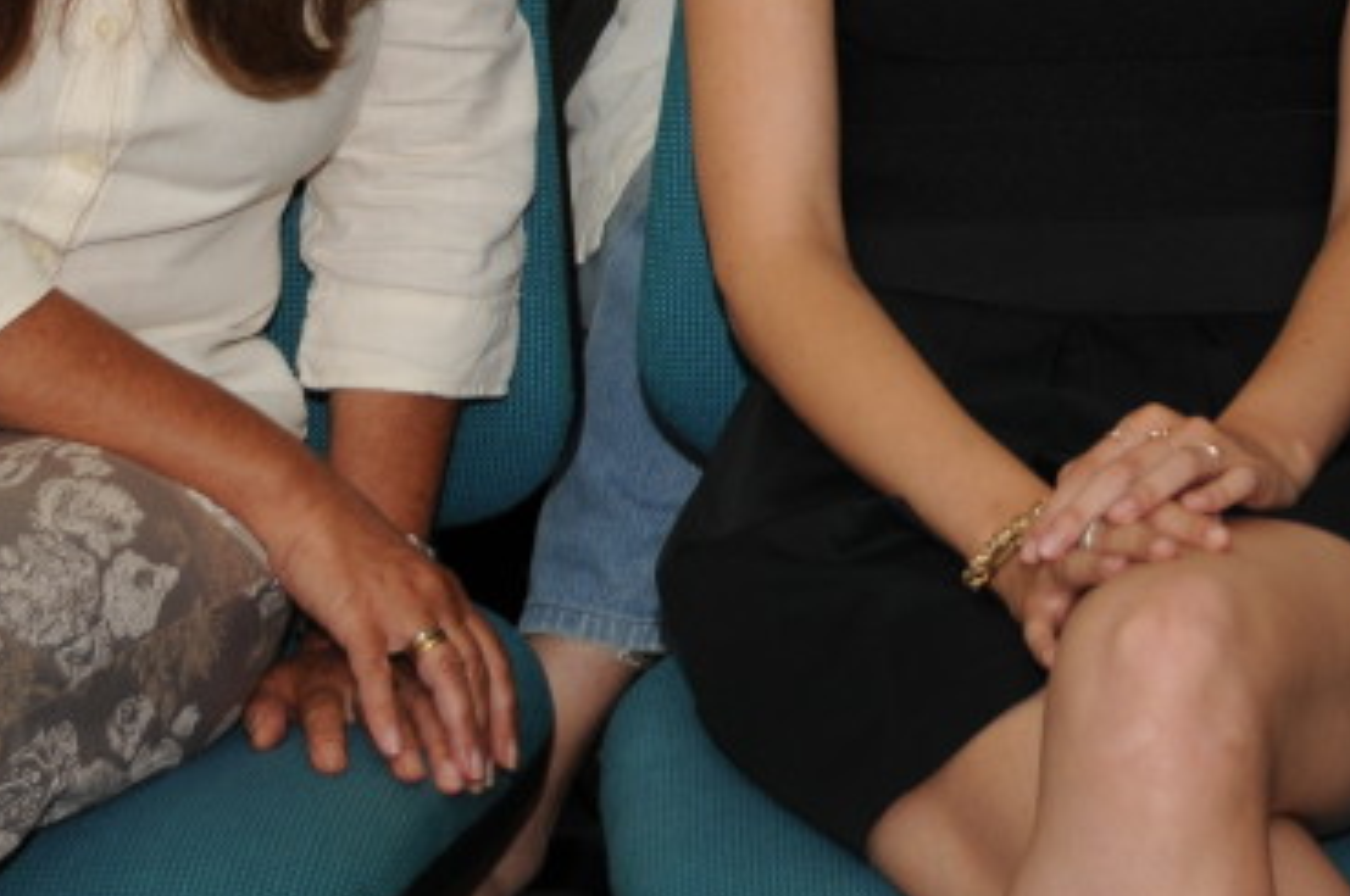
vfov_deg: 7.4
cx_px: 1174
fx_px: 6853
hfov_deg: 11.2
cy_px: -329
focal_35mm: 183
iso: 200
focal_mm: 44
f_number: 4.8
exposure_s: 1/60
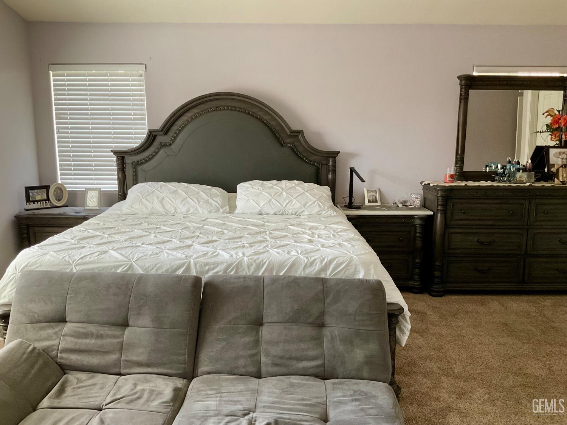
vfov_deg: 48.2
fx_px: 475
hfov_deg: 61.7
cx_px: 284
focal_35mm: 29
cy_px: 212
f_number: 1.8
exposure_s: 1/60
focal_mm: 3
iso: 100
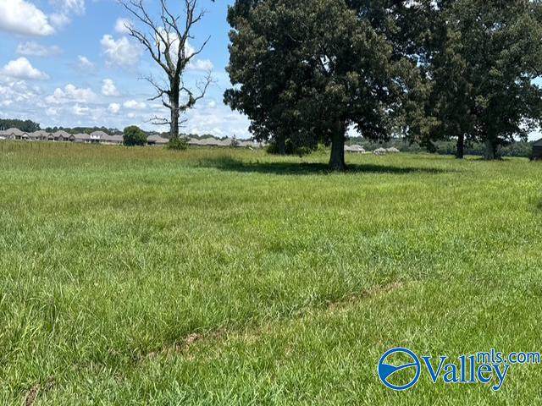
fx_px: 376
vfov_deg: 56.8
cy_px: 203
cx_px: 271
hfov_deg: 71.6
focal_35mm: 24
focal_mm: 6.76
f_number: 1.78
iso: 80
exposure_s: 1/3597
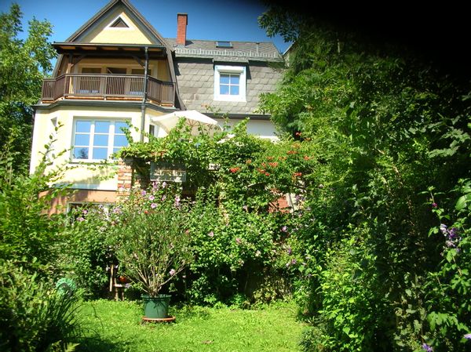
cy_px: 176
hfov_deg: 52.7
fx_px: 476
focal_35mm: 35
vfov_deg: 40.6
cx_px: 236
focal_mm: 5.8
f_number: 2.8
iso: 50
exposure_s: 1/472
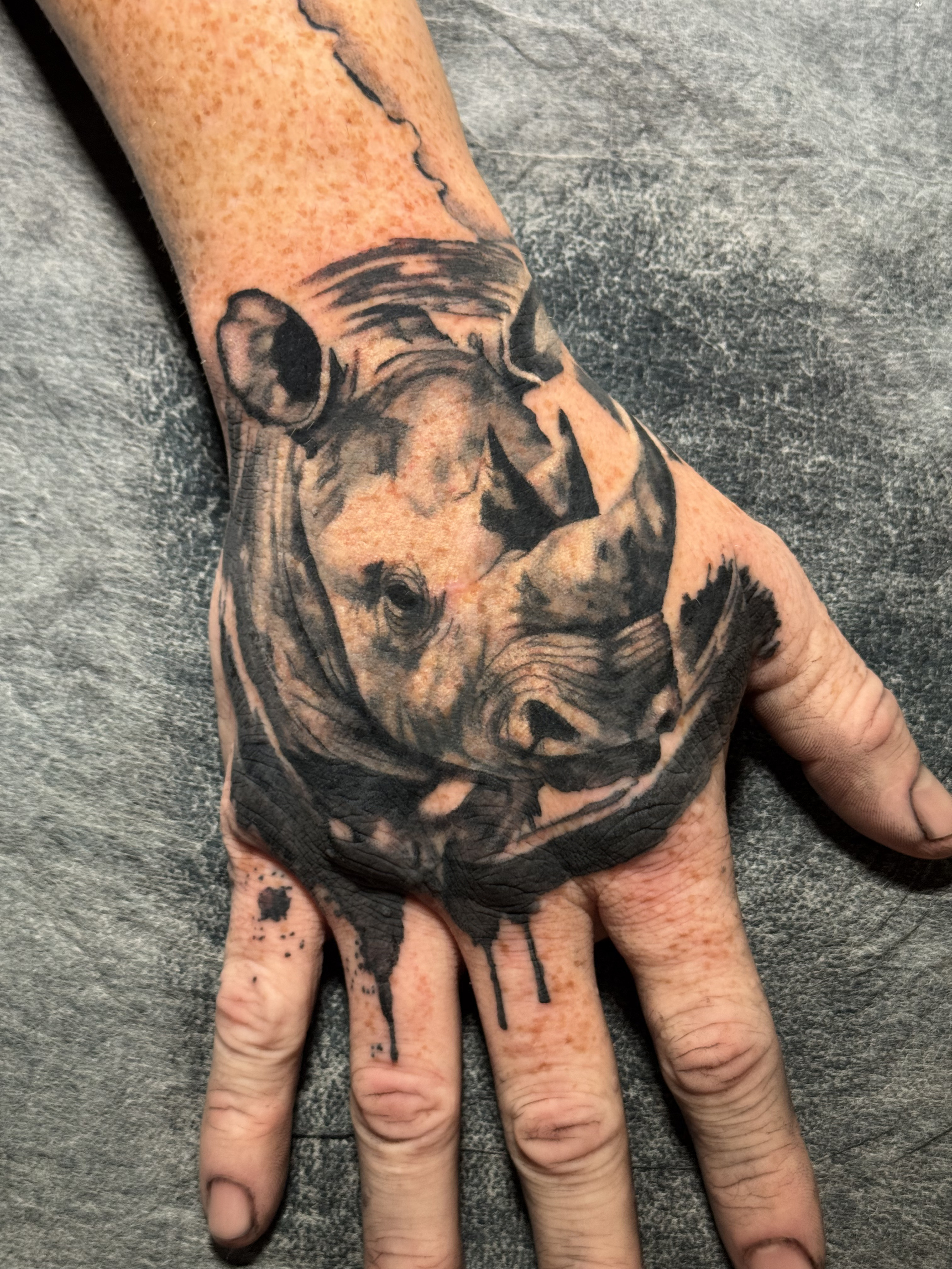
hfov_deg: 30.3
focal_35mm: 48
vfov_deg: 39.7
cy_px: 634
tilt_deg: -68.3
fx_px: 1760
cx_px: 476
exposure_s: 1/55
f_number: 1.78
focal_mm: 6.76
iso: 250
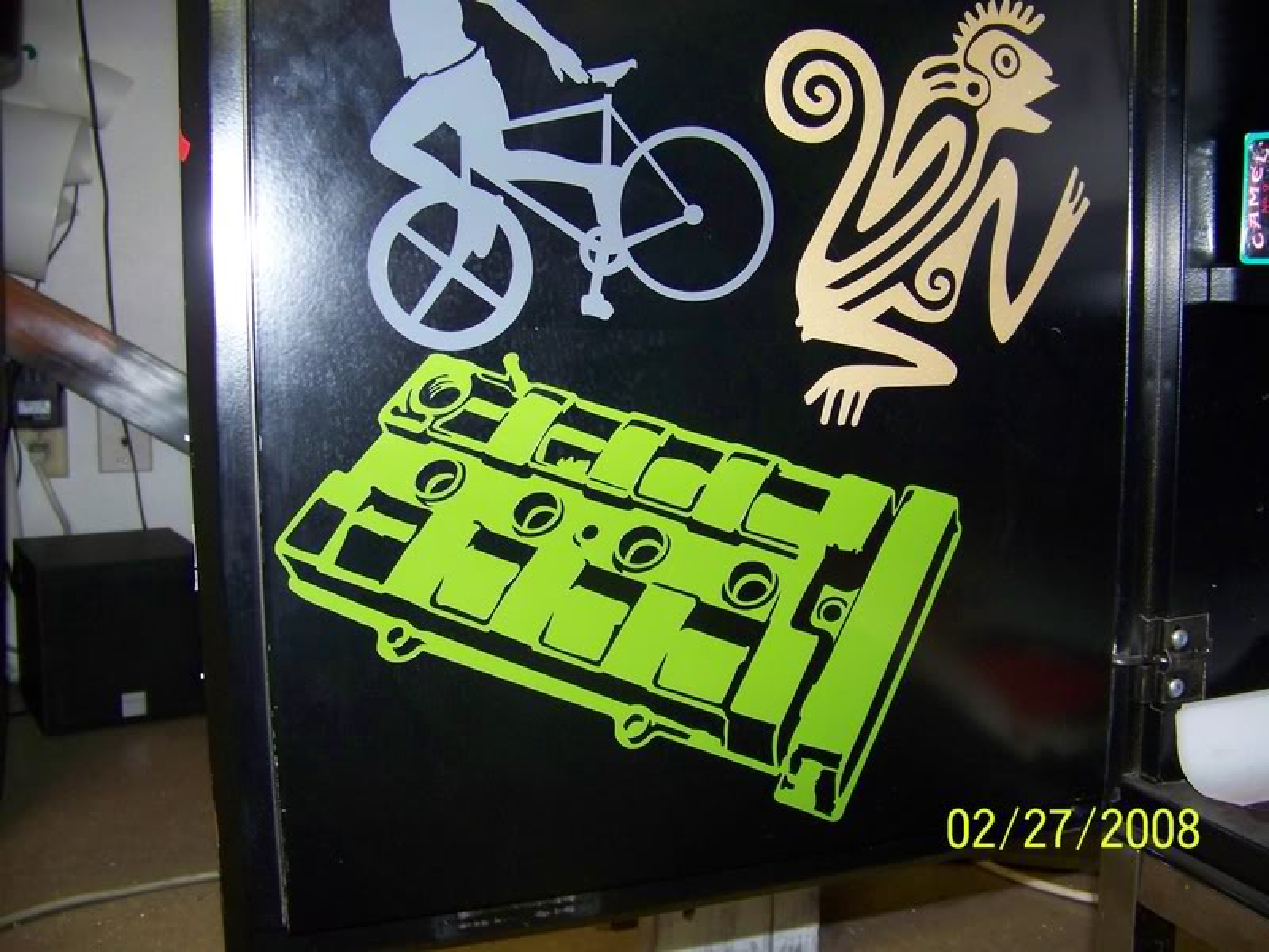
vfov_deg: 39.7
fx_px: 1320
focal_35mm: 36
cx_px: 634
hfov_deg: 51.4
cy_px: 476
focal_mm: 5.85
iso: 200
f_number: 2.8
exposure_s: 1/30
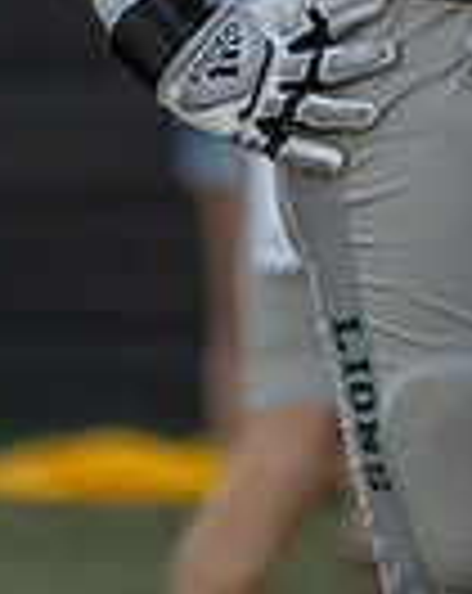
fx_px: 36535
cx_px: 582
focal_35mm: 2085
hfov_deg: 0.7
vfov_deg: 0.9
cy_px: -455
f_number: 5.6
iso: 3200
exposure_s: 1/1000
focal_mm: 400
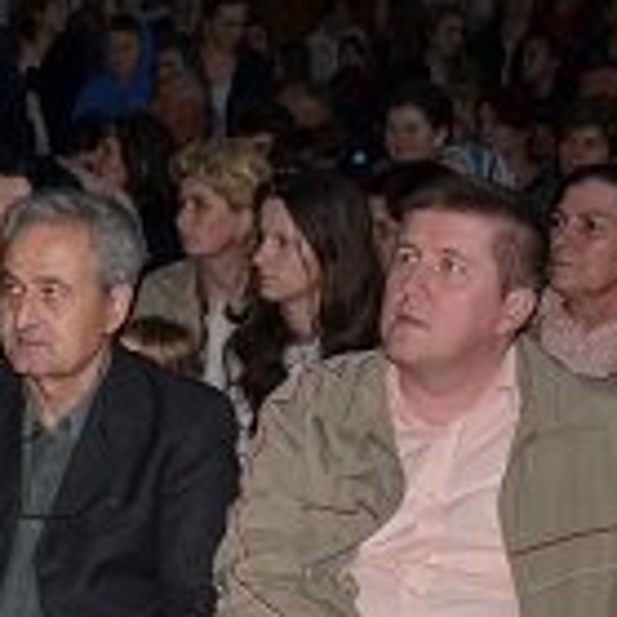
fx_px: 2359
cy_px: 402
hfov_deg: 14.4
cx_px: -144
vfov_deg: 14.9
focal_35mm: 117
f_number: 4
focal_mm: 26
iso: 100
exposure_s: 1/60
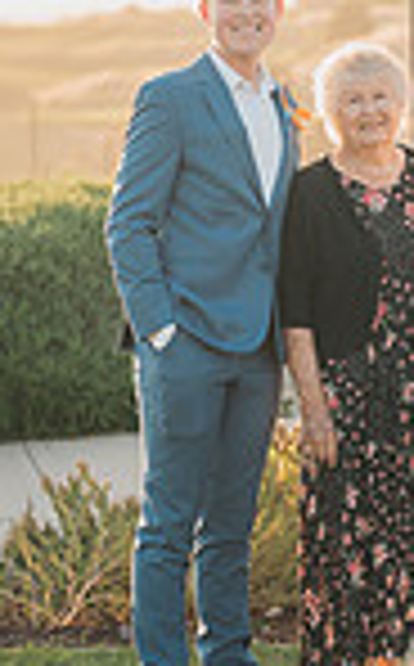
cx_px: 630
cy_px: 148
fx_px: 2809
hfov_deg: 8.2
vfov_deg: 13.5
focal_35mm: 155
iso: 200
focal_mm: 50
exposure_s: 1/2000
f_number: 1.6
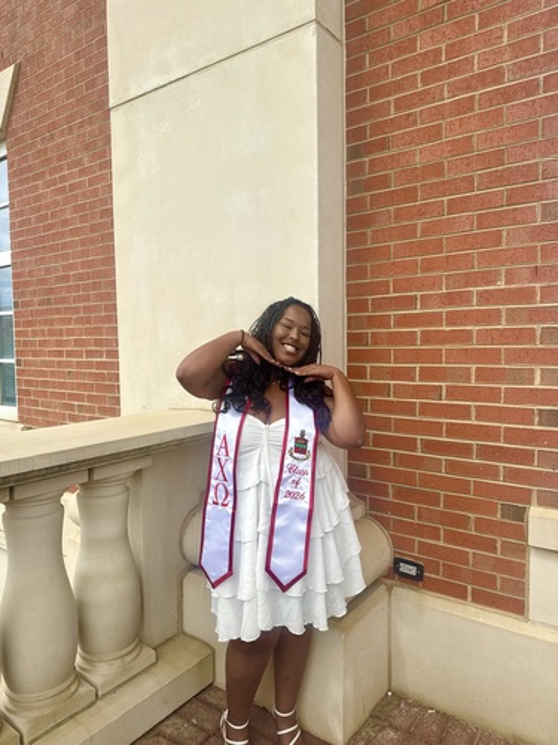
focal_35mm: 24
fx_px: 516
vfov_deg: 71.6
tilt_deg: -1.9
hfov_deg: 56.8
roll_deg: +1.2
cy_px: 372
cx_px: 279
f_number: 1.78
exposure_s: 1/2703
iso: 80
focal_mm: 6.76
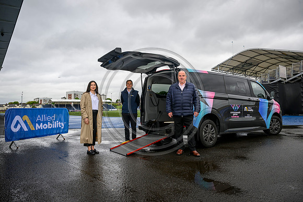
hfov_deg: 73.7
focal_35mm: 24
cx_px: 152
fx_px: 202
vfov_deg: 53.2
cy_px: 101
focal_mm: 24
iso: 250
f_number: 7.1
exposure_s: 1/160
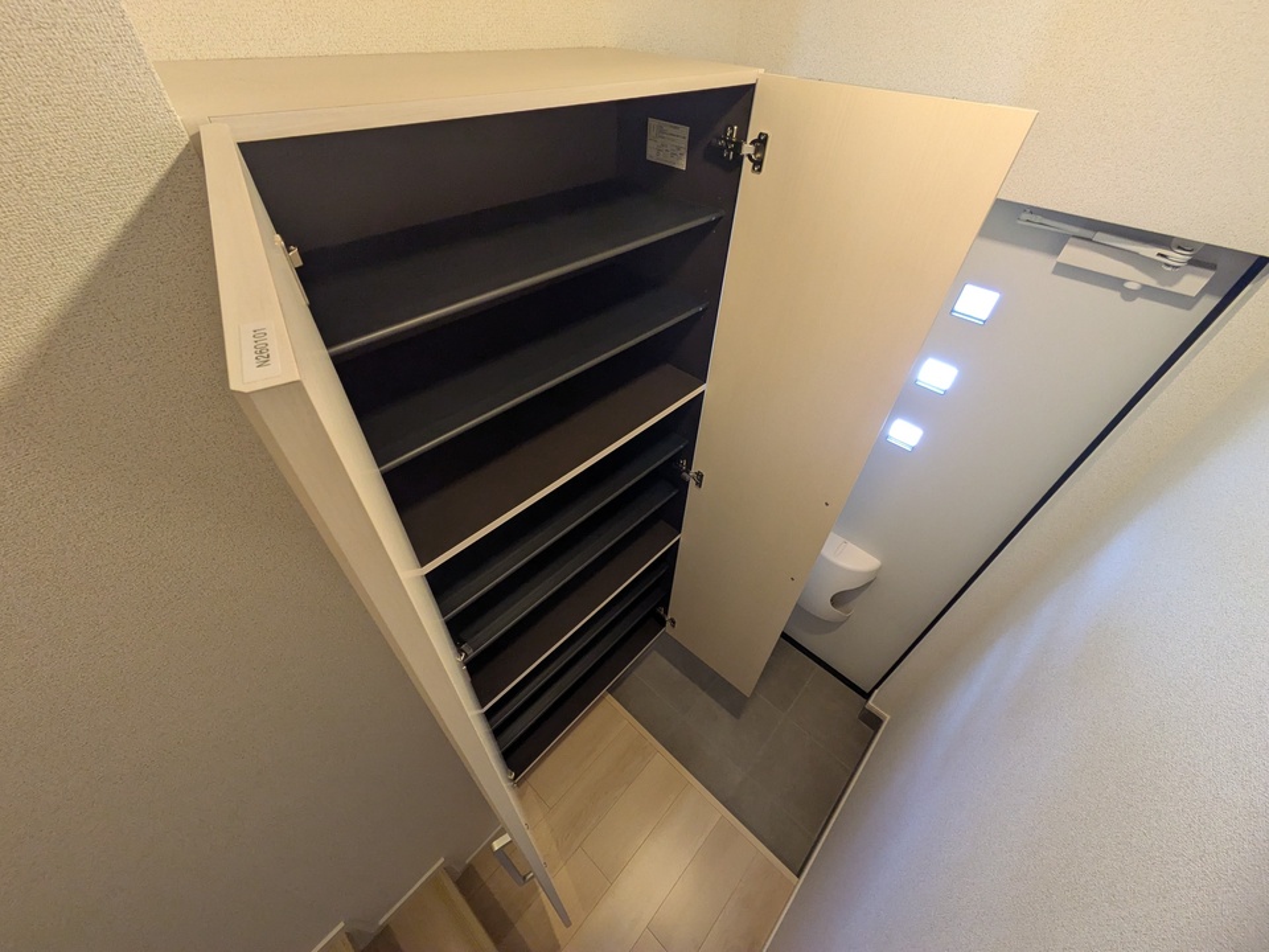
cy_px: 476
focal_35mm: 14
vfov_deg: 85.7
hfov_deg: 102.1
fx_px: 513
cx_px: 634
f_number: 2.2
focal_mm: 1.83
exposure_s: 1/60
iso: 256
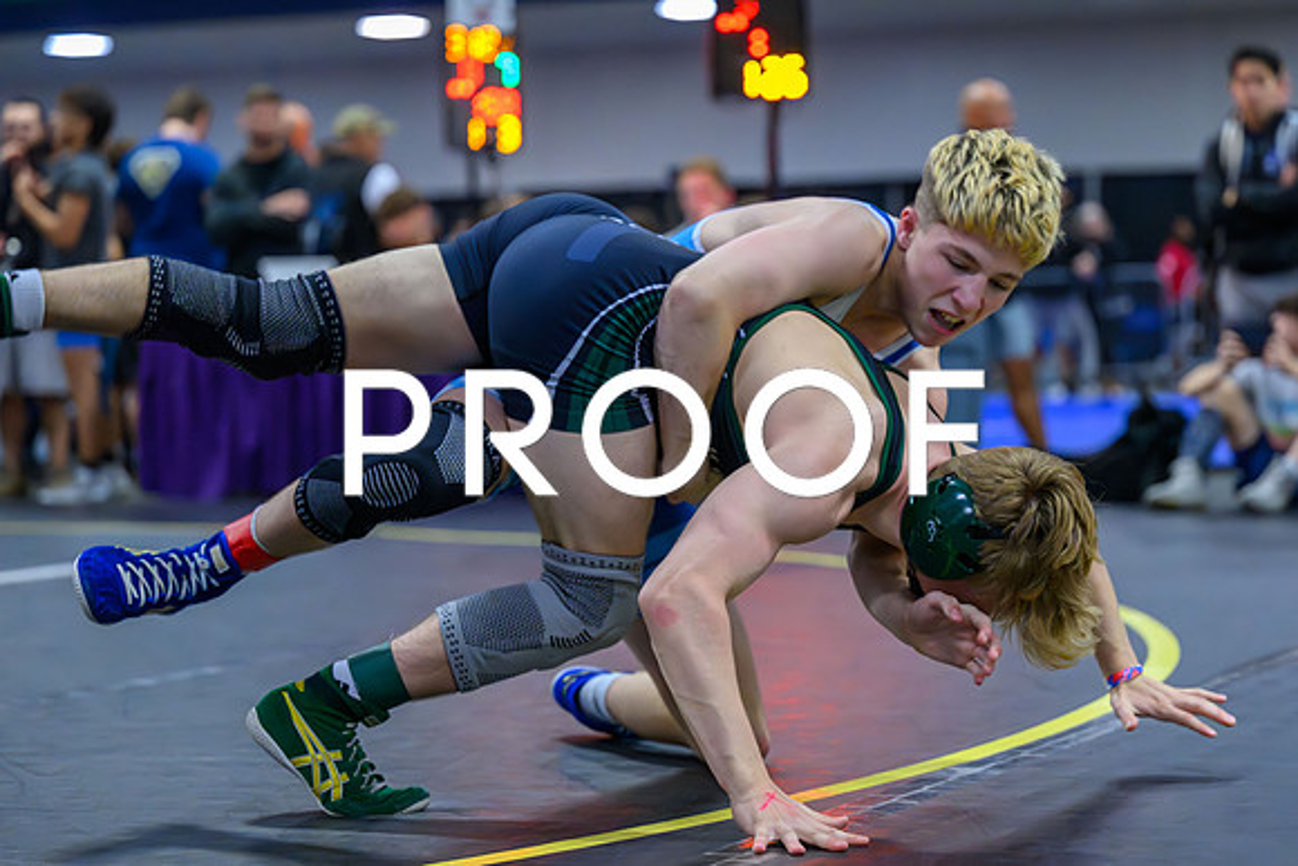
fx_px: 3493
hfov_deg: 21.0
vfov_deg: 14.1
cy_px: 393
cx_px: 729
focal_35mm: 97
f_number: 2.8
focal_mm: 85
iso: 14400
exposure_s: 1/800
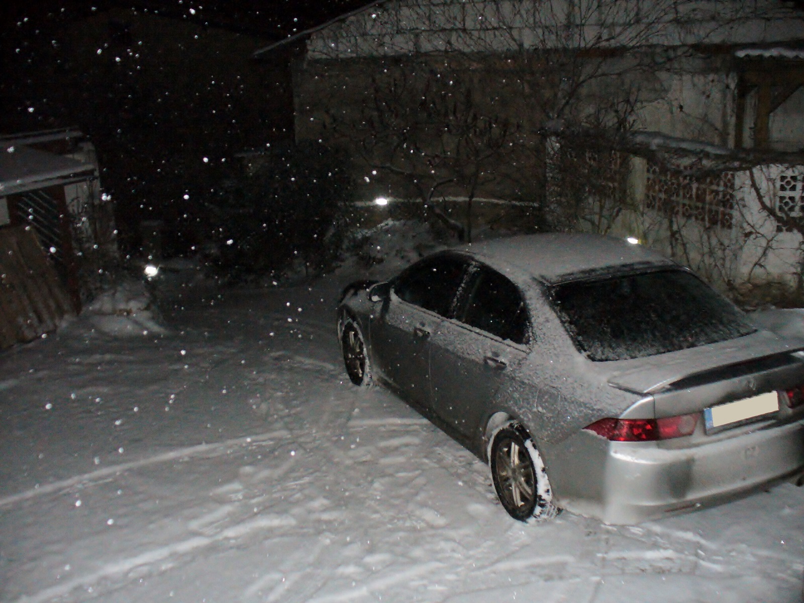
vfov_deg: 38.7
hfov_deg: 50.1
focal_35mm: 37
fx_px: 859
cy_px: 302
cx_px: 402
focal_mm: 6.1
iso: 400
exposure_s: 1/30
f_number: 2.8
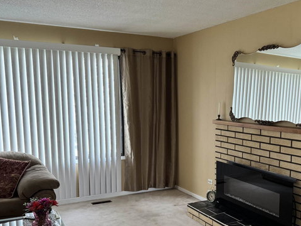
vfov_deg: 35.6
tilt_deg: -8.4
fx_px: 348
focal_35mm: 40
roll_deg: -0.5
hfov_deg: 46.0
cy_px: 150
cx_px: 202
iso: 250
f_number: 1.78
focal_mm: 6.76
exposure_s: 1/60
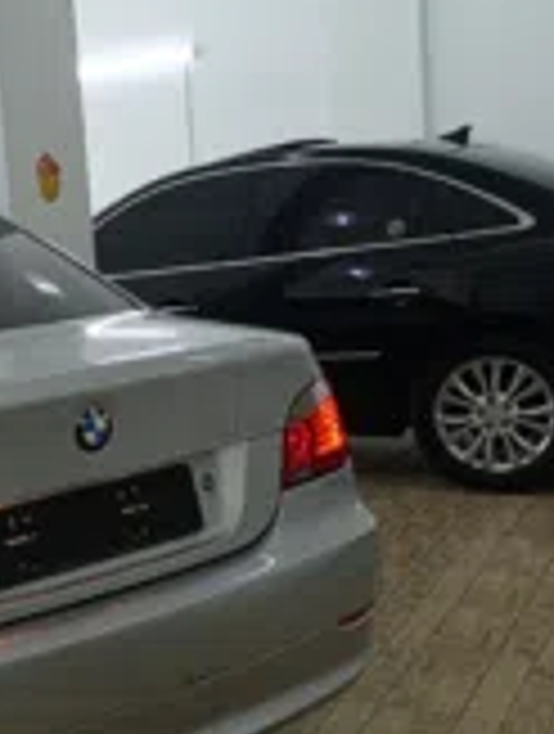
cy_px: 428
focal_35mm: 56
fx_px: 1190
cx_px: 41
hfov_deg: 25.3
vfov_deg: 34.2
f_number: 1.65
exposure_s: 1/100
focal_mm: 6.14
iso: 200
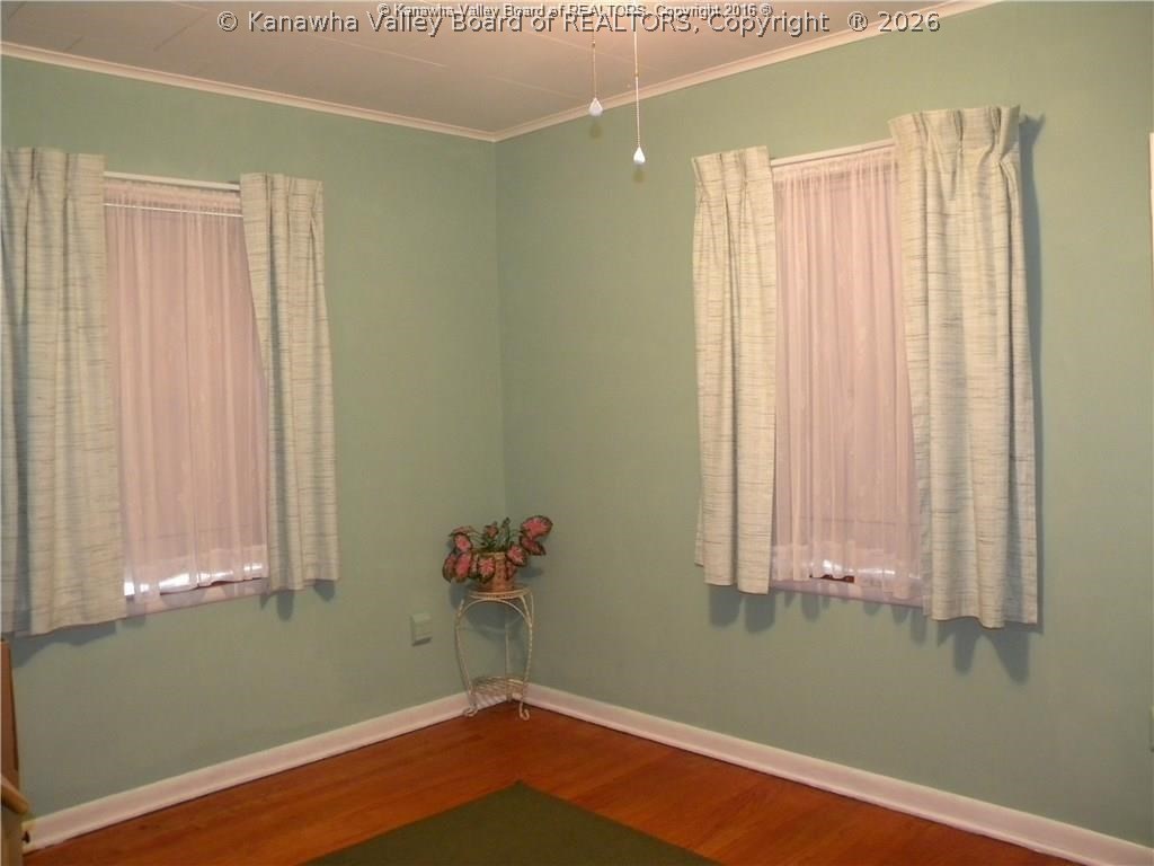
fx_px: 933
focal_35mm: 28
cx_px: 577
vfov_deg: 49.7
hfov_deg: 63.4
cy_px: 433
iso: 400
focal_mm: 5
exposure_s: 1/8
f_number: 3.5
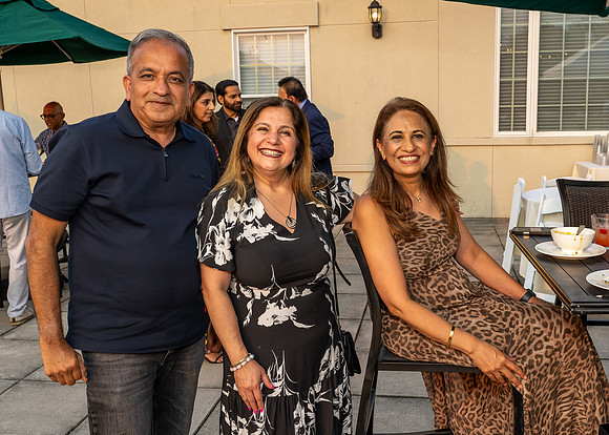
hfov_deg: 50.0
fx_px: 651
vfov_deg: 36.9
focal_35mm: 38
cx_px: 348
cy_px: 204
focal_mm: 29
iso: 560
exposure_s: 1/320
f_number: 8
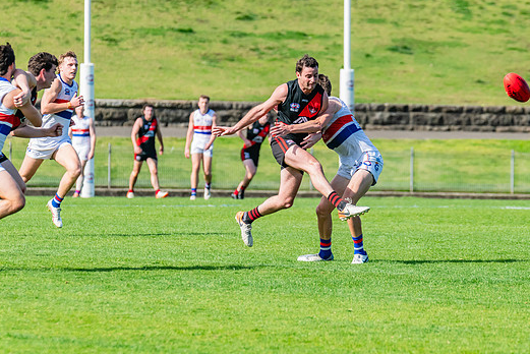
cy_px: 160
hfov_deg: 4.9
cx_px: 312
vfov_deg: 3.3
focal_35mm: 418
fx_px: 6157
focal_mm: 310
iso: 800
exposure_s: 1/1600
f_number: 9
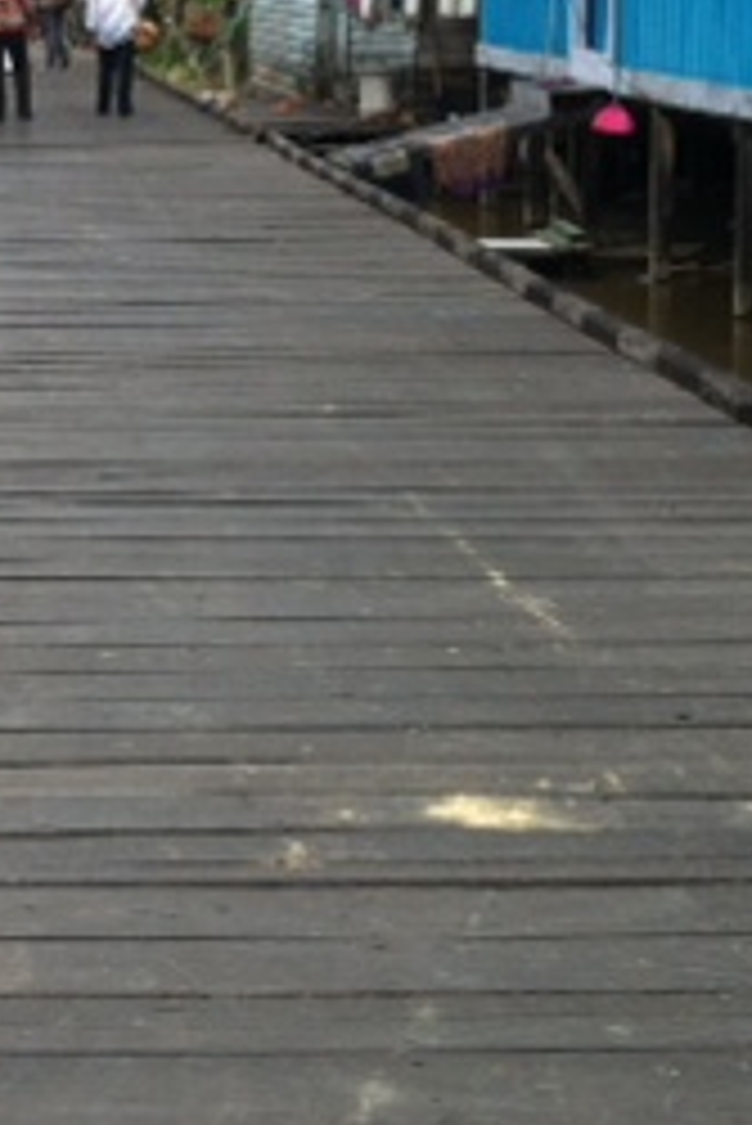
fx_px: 2910
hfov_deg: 14.4
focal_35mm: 93
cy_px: 266
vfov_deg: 21.7
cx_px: -41
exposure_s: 1/397
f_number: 2.8
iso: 80
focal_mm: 3.85
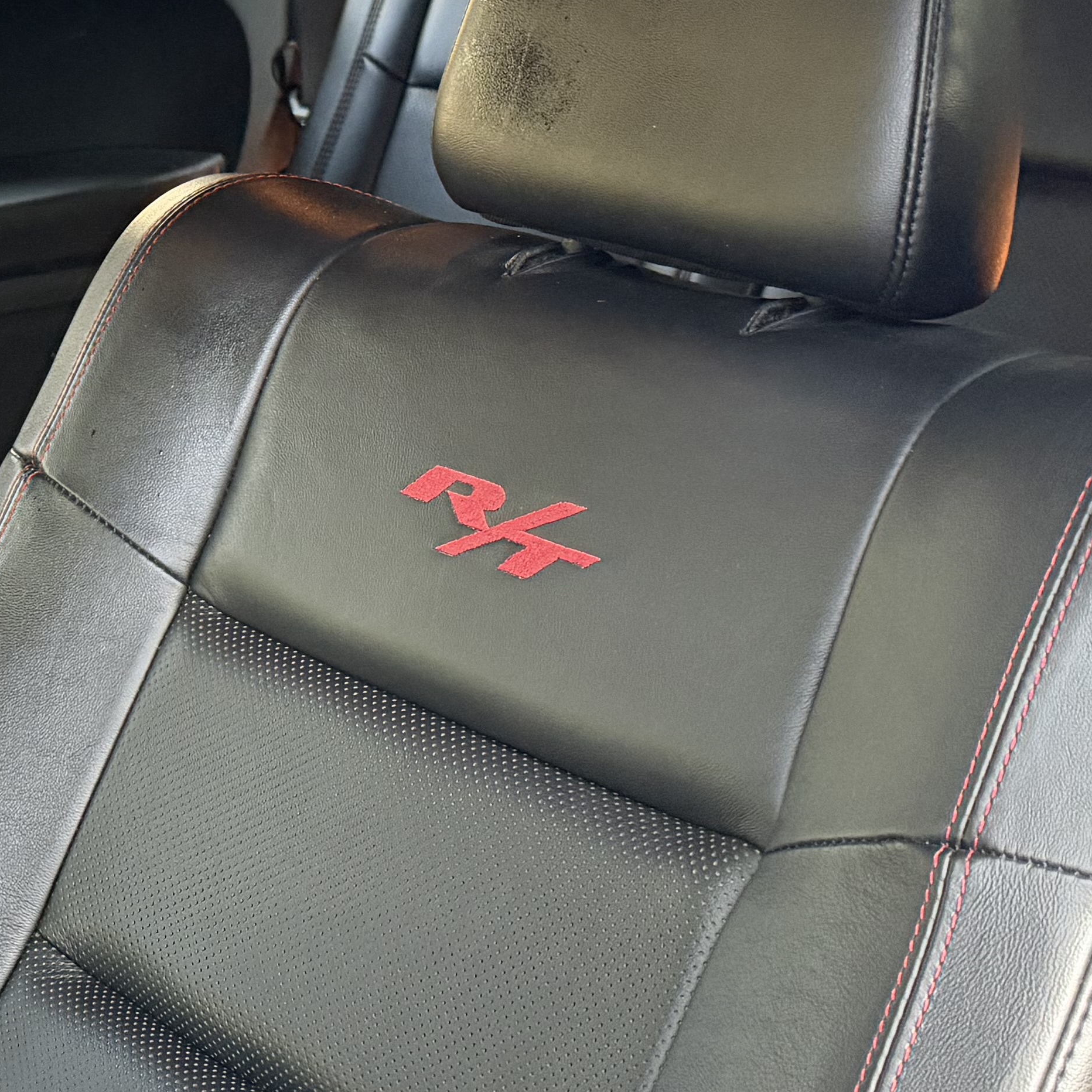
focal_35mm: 65
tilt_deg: -16.1
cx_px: -44
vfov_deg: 26.3
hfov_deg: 25.0
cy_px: 350
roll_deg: +1.6
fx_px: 2320
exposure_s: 1/60
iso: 800
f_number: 1.78
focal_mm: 6.76
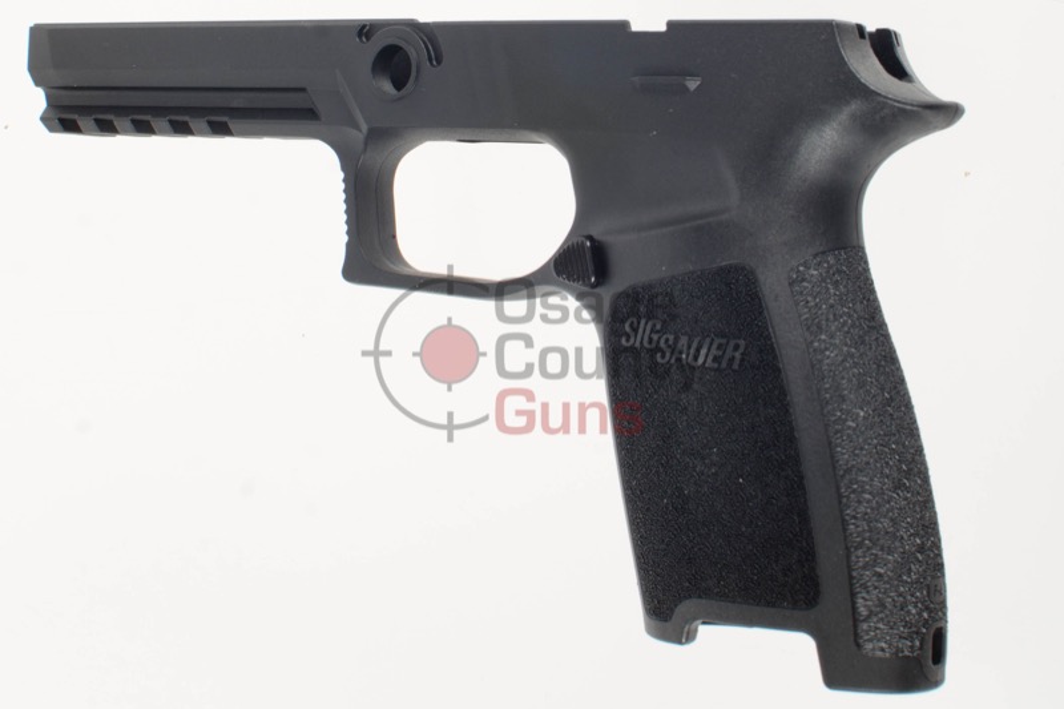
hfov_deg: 37.9
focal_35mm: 52
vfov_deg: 25.7
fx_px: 1551
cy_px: 354
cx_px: 532
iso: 200
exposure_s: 1/200
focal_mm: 35
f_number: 11
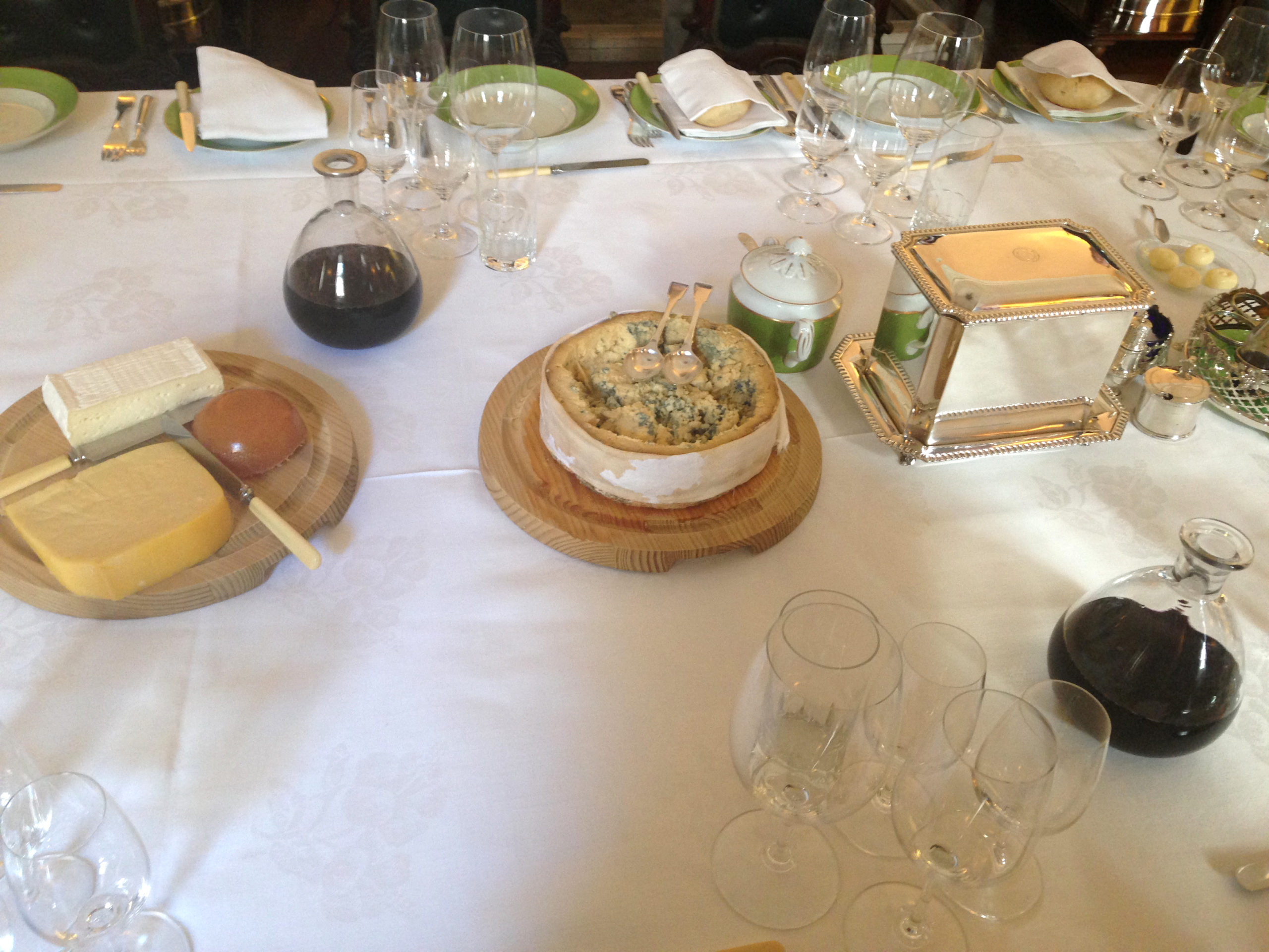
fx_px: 1210
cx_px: 634
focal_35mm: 33
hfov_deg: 55.4
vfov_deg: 42.9
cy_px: 476
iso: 125
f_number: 2.4
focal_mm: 4.12
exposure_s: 1/20
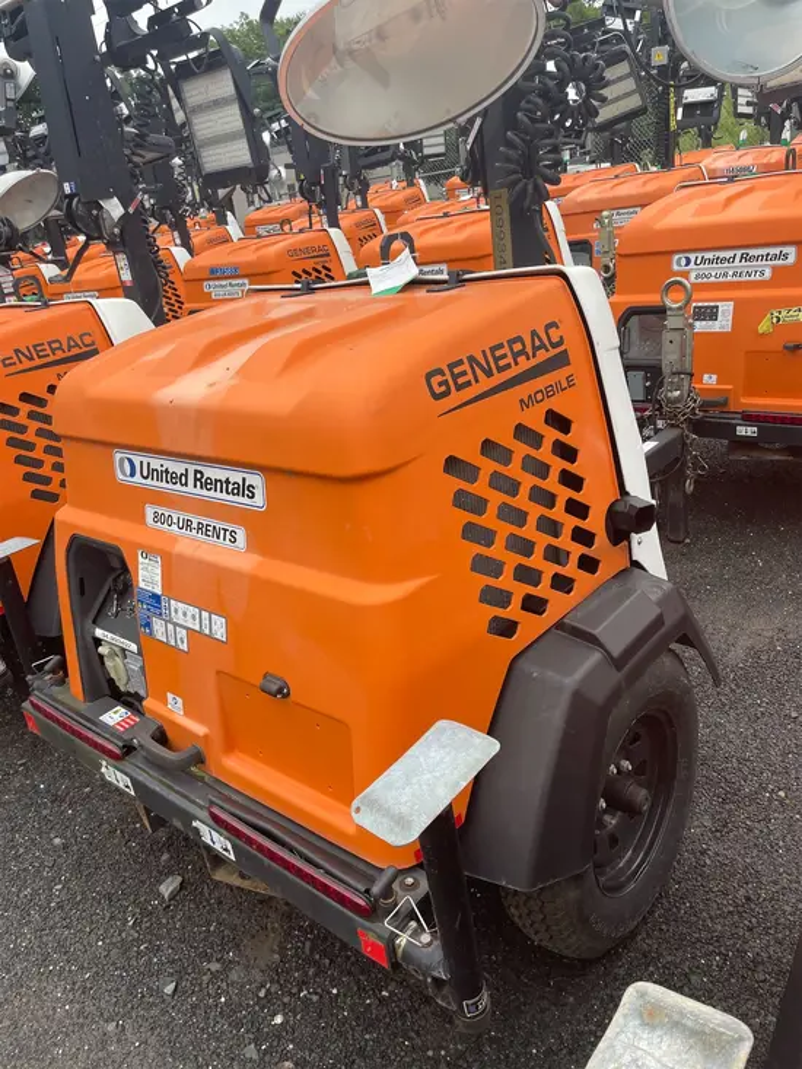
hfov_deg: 53.1
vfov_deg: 67.3
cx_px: 401
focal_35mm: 26
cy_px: 534
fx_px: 803
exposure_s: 1/467
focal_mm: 4.2
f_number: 1.6
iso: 32
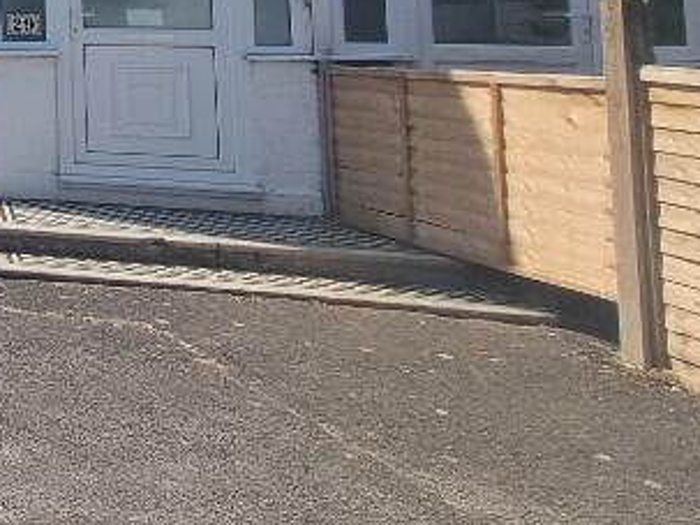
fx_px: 889
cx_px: -400
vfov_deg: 29.7
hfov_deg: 26.8
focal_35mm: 44
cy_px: -49
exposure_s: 1/2832
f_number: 2.2
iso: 50
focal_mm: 2.2
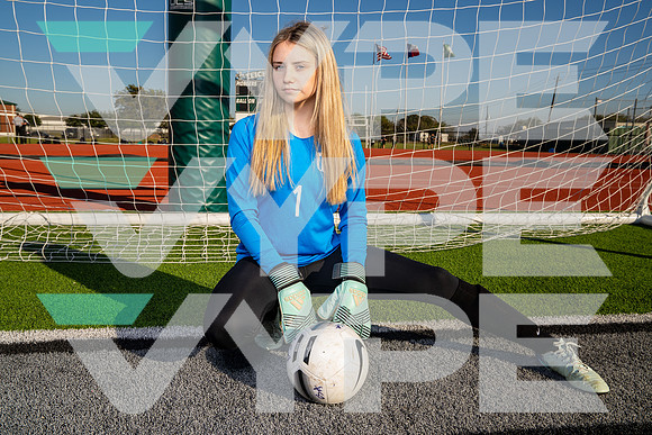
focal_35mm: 29
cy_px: 218
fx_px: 525
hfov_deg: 63.6
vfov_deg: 45.0
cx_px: 326
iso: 100
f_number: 8
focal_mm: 29
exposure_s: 1/250
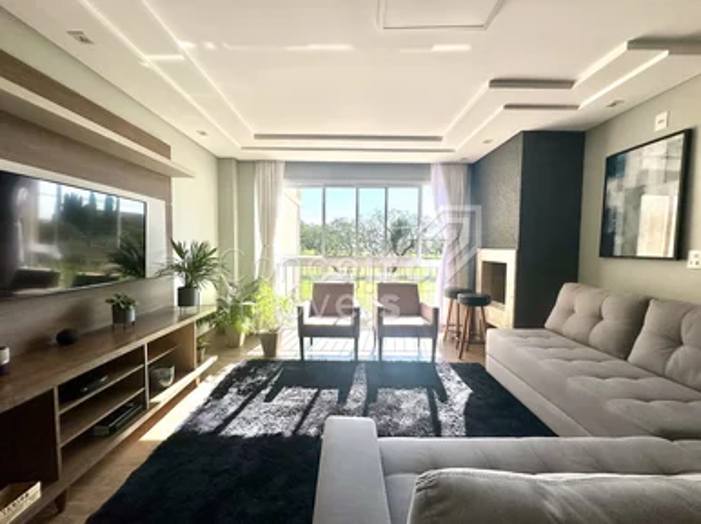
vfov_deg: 85.6
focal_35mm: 14
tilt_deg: -2.8
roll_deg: -0.3
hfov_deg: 102.1
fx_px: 283
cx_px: 350
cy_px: 262
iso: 40
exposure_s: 1/882
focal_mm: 2.22
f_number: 2.2
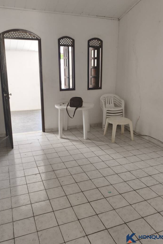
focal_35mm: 28
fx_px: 190
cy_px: 119
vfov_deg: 65.5
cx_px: 80
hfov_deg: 46.4
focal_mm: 4.94
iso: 500
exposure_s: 1/642
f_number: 1.5
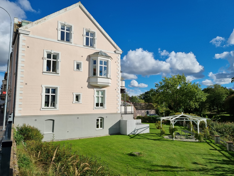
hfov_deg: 67.3
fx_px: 176
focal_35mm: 26
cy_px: 88
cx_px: 117
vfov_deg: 53.1
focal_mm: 5.4
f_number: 1.8
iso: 50
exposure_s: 1/5904
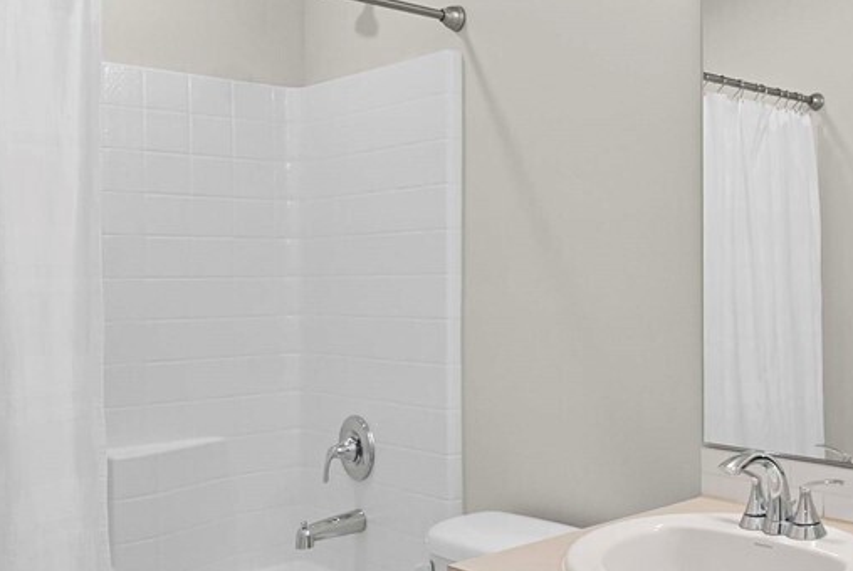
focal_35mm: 40
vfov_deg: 33.5
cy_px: 299
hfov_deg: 44.1
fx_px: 949
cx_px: 770
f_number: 7.1
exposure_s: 1/25
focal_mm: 12
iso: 1000
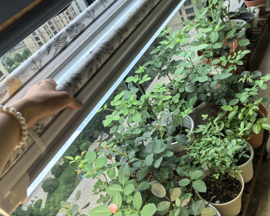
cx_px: 133
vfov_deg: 40.1
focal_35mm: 37
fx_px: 296
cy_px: 99
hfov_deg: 49.1
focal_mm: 5.75
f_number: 2
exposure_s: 1/288
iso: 50
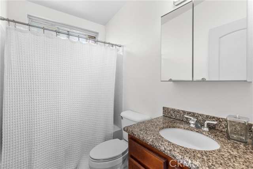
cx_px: 126
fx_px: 112
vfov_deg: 73.8
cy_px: 84
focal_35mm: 16
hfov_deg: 96.7
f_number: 8
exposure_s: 1/20
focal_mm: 16
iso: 1250
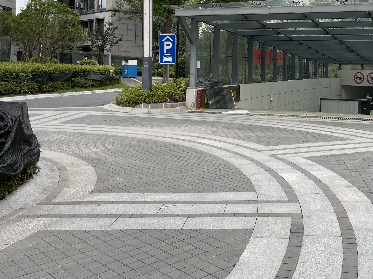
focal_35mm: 43
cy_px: 49
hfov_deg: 42.6
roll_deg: -0.8
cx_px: 276
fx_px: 463
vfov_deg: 32.5
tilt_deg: +4.2
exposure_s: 1/421
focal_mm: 4.2
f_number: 1.6
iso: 32
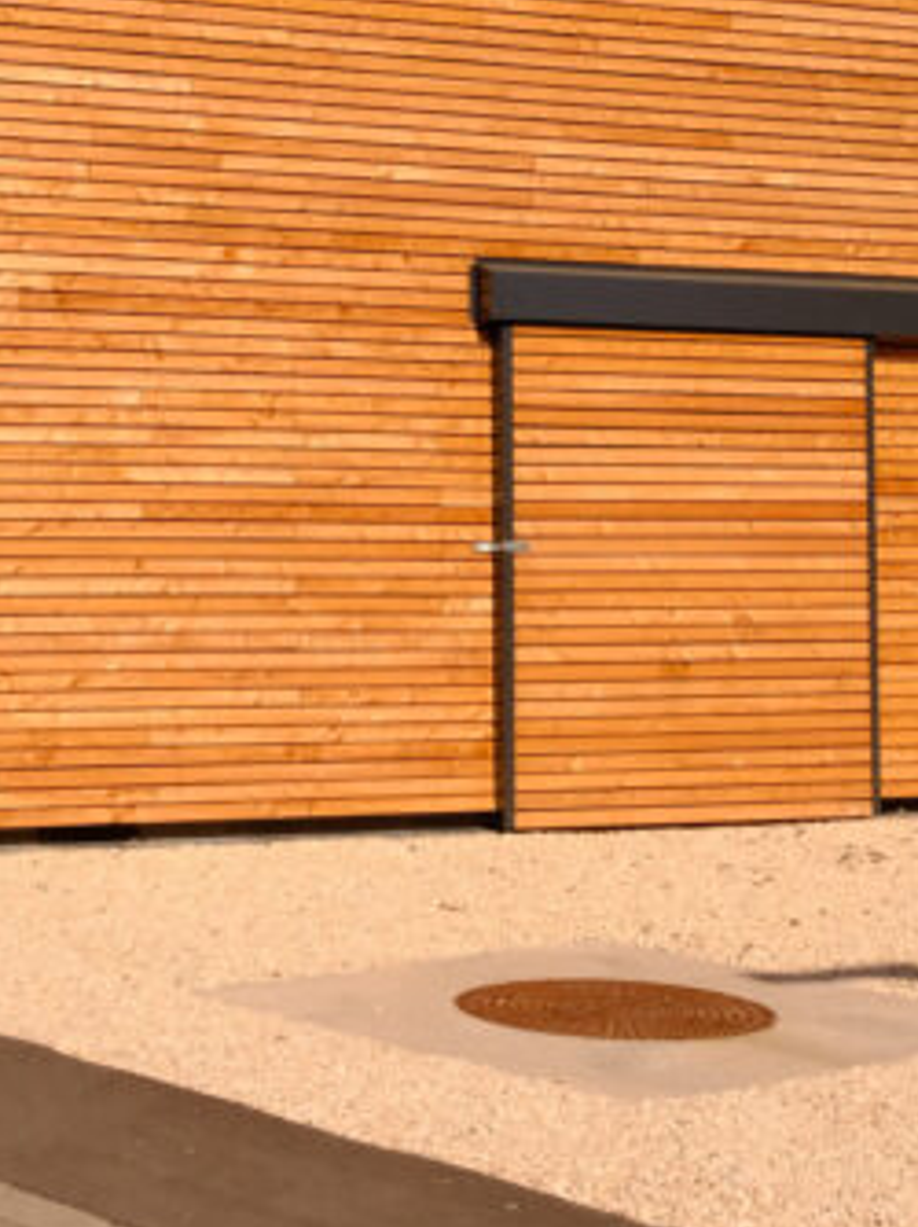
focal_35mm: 73
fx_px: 2585
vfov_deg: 26.4
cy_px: 331
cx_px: 253
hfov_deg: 20.0
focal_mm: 22
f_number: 14
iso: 1600
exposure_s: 1/2000
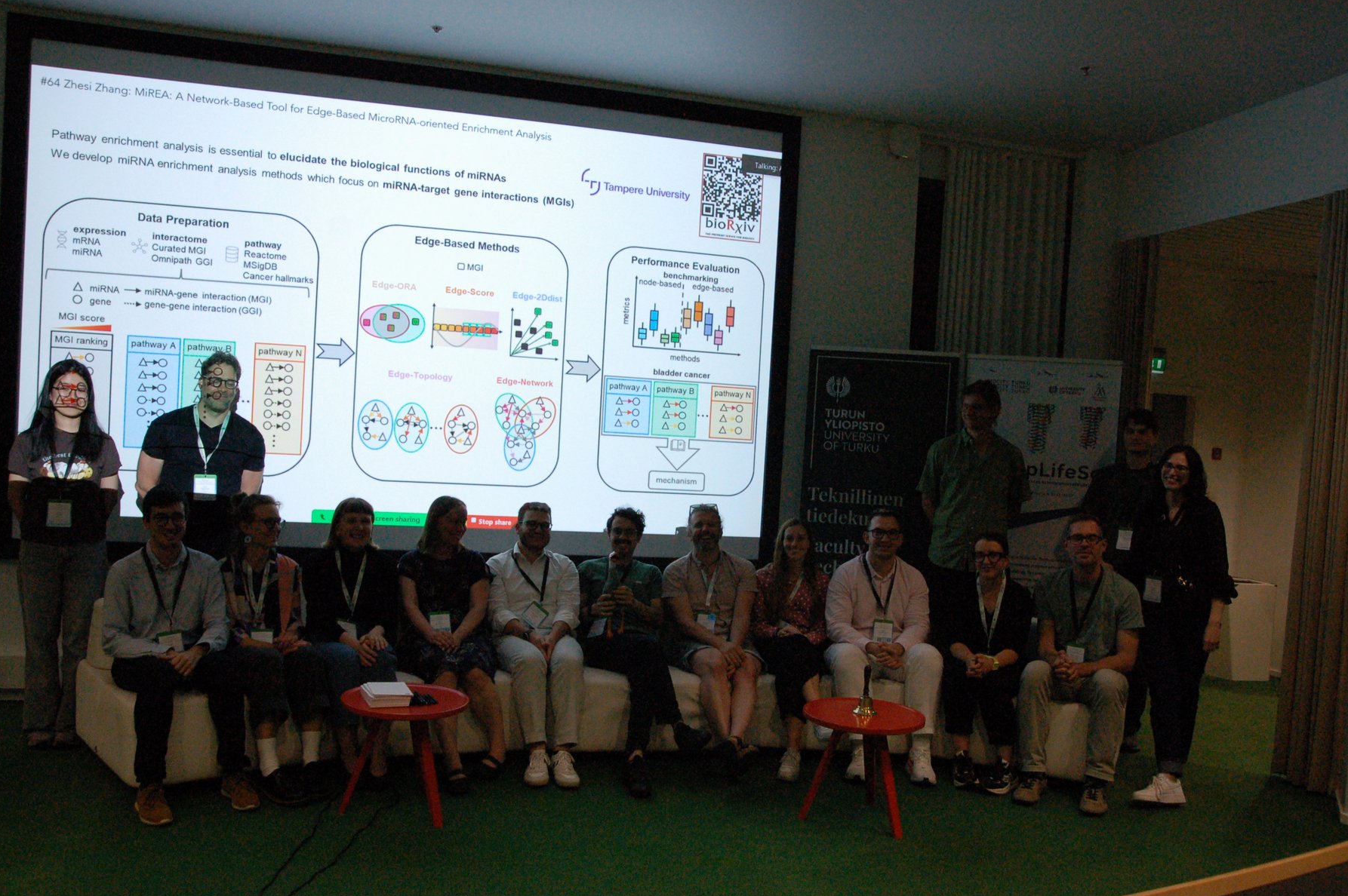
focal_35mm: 29
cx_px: 655
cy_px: 471
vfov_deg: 45.5
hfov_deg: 64.5
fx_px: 1069
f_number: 7.1
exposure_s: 1/125
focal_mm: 17
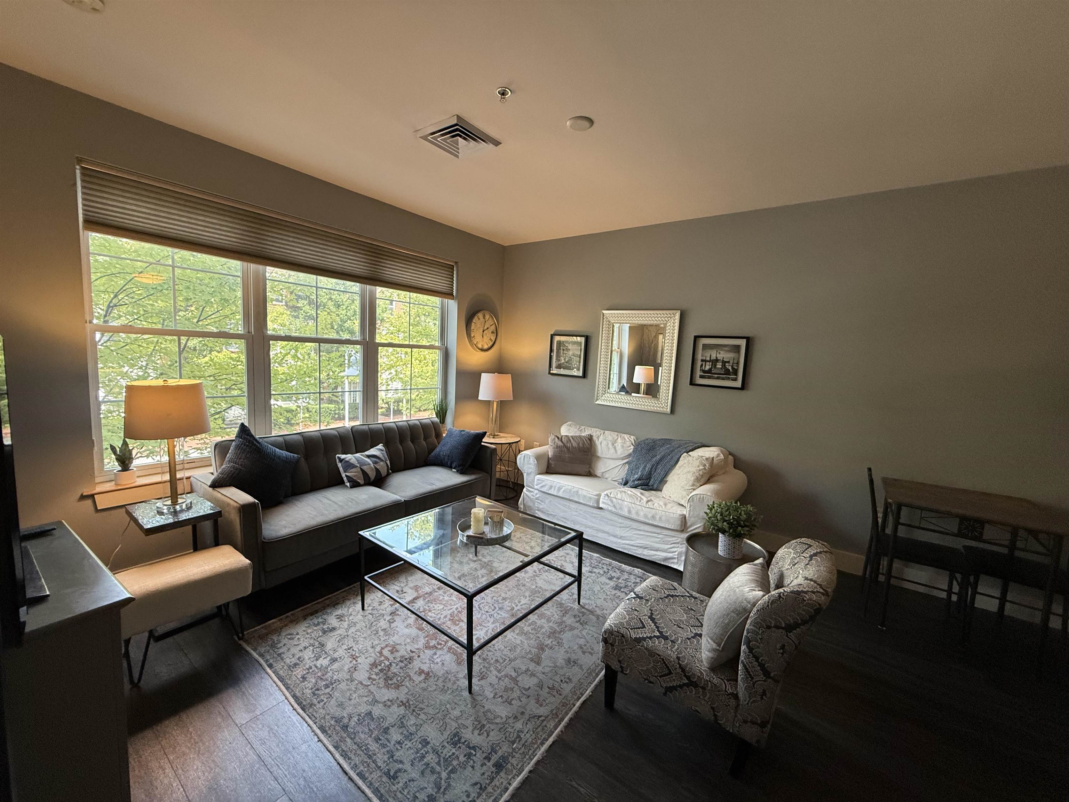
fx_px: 432
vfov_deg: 85.7
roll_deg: -2.5
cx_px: 534
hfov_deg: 102.1
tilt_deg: -5.4
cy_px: 401
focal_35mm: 14
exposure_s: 1/120
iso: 250
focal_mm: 2.22
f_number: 2.2
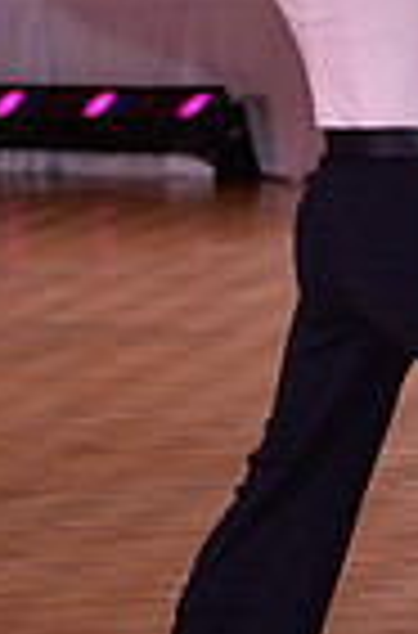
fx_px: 7229
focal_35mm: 412
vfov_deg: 5.0
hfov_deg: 3.3
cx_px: 407
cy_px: -220
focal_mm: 100
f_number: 4.5
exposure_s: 1/250
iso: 1600
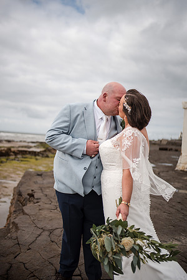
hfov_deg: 37.9
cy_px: 140
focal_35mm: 35
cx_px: 94
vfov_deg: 54.4
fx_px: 273
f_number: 1.8
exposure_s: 1/8000
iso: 100
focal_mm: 35
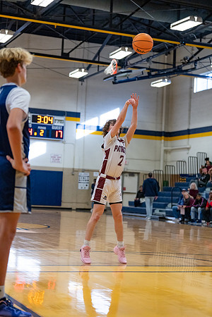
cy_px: 158
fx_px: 618
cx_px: 106
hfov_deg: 19.5
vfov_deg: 28.8
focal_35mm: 70
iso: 5000
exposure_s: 1/1000
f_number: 2.8
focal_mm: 70
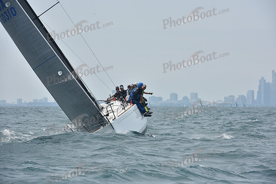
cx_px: 138
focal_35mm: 200
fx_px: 1534
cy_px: 92
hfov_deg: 10.3
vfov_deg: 6.9
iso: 250
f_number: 11
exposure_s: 1/800
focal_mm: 200
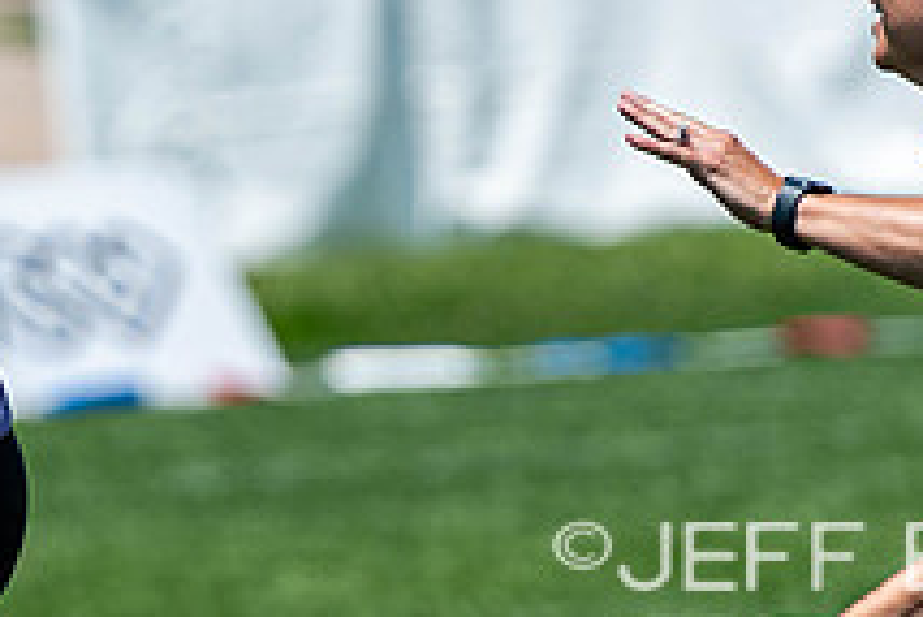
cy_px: -21
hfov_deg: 1.6
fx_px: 33762
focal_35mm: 1316
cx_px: -364
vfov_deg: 1.0
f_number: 3.2
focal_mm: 200
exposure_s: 1/1600
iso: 100
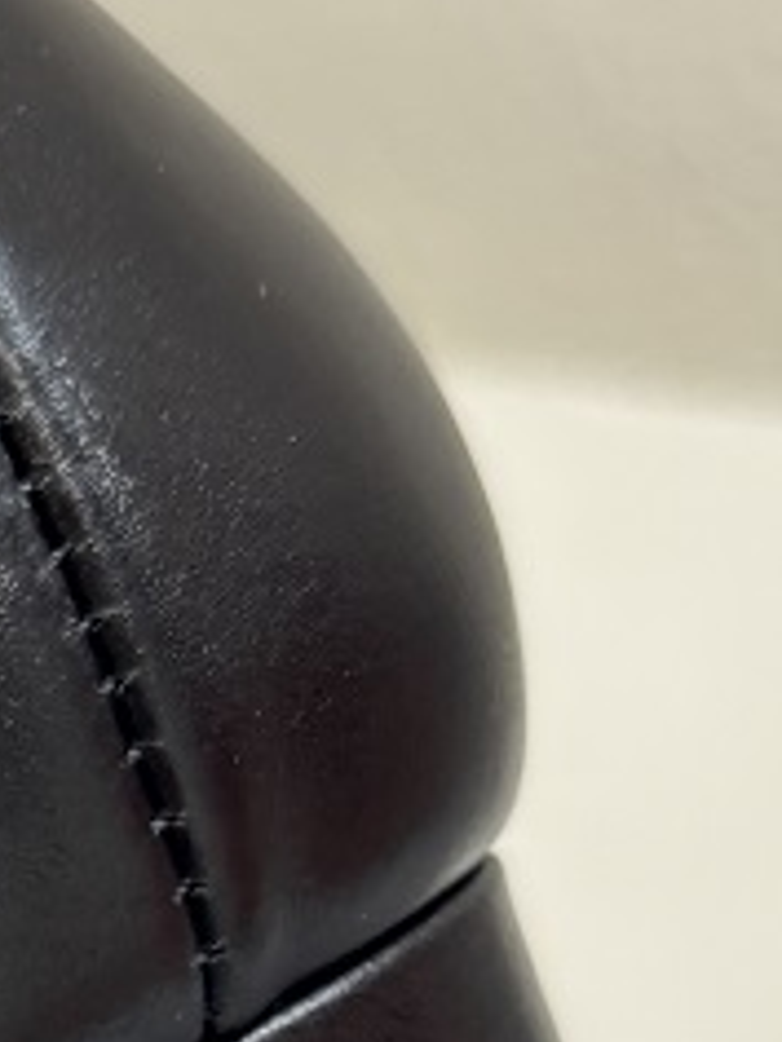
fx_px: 3976
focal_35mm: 132
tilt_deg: -56.3
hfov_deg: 10.6
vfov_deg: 13.8
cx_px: -619
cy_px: 1656
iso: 64
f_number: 1.6
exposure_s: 1/60
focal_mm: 5.96
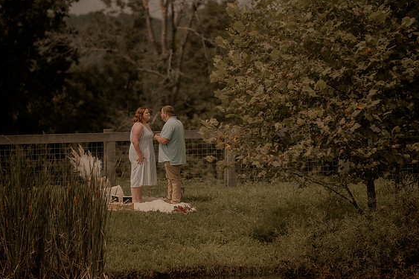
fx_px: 2397
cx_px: 212
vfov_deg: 6.7
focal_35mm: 206
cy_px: 138
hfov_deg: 10.0
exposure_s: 1/1600
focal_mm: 200
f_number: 2.8
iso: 125
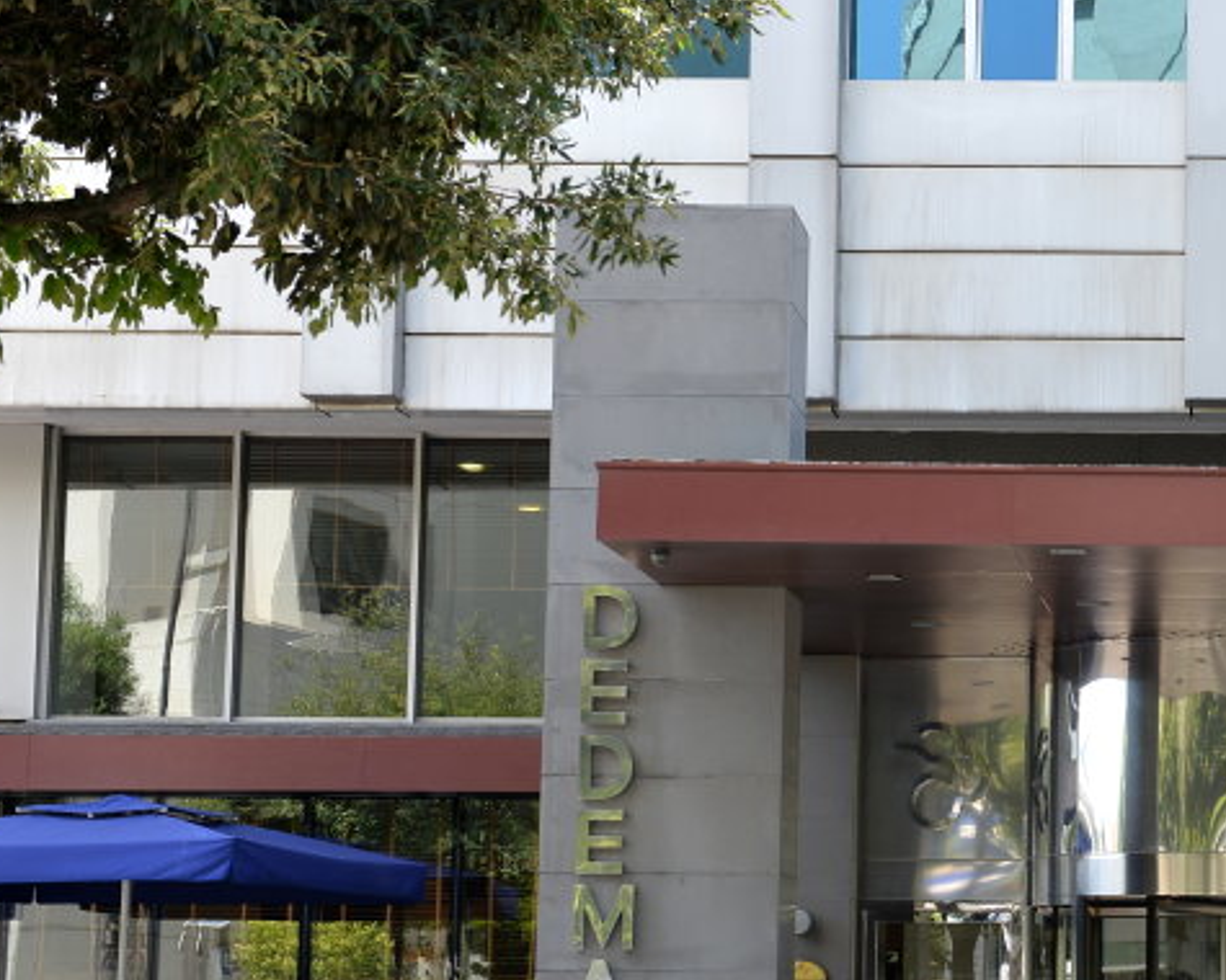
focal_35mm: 91
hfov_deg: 20.4
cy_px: 687
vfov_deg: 16.8
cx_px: 1200
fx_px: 3302
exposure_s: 1/100
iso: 100
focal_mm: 45
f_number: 5
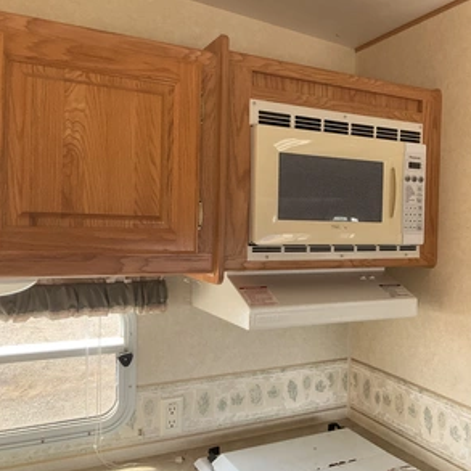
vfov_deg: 47.2
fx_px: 539
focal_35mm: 35
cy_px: 235
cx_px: 318
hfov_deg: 46.4
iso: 64
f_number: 1.8
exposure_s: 1/122
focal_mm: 3
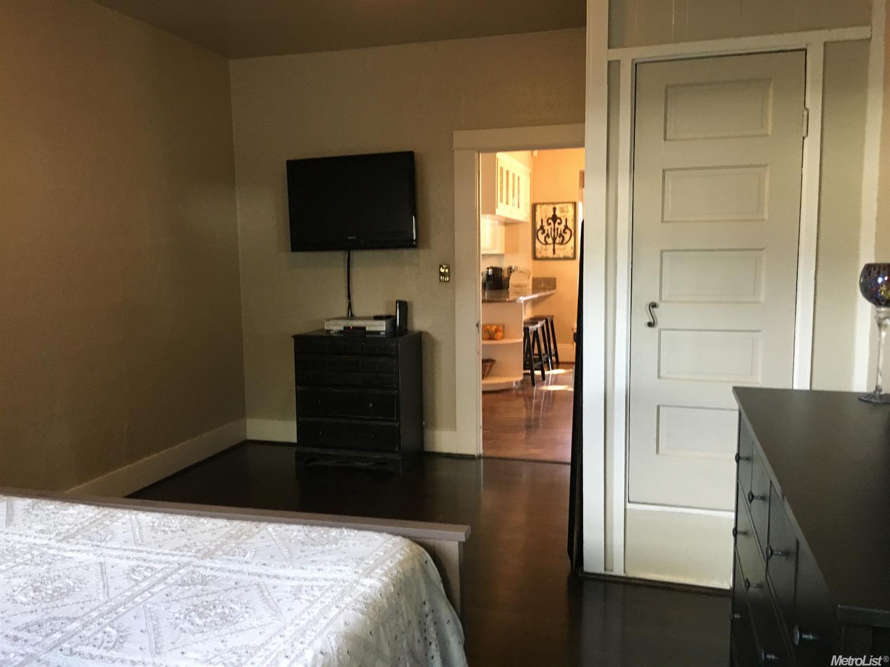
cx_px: 445
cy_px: 334
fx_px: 745
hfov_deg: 61.7
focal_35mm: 29
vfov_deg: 48.2
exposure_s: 1/30
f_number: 2.2
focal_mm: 4.15
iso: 200
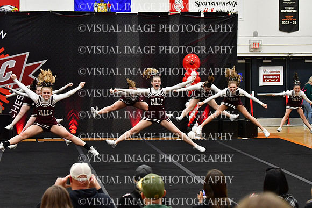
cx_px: 156
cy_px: 104
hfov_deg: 19.5
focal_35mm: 105
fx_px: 910
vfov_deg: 13.0
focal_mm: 70
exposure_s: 1/500
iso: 4000
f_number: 3.5
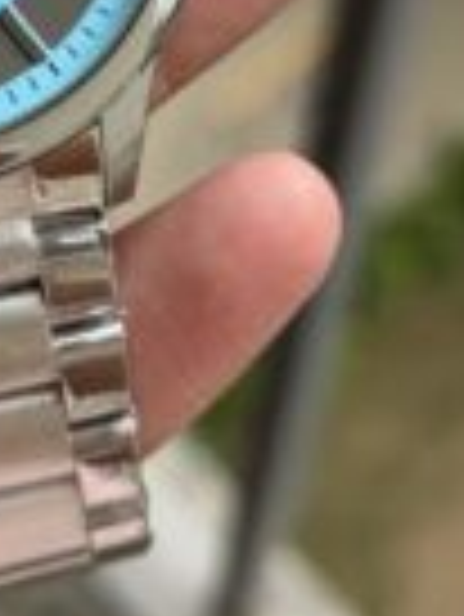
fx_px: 2498
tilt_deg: -62.6
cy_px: 90
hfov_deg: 10.5
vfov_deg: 14.0
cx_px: -45
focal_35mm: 140
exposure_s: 1/1149
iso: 100
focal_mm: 6.76
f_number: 1.78
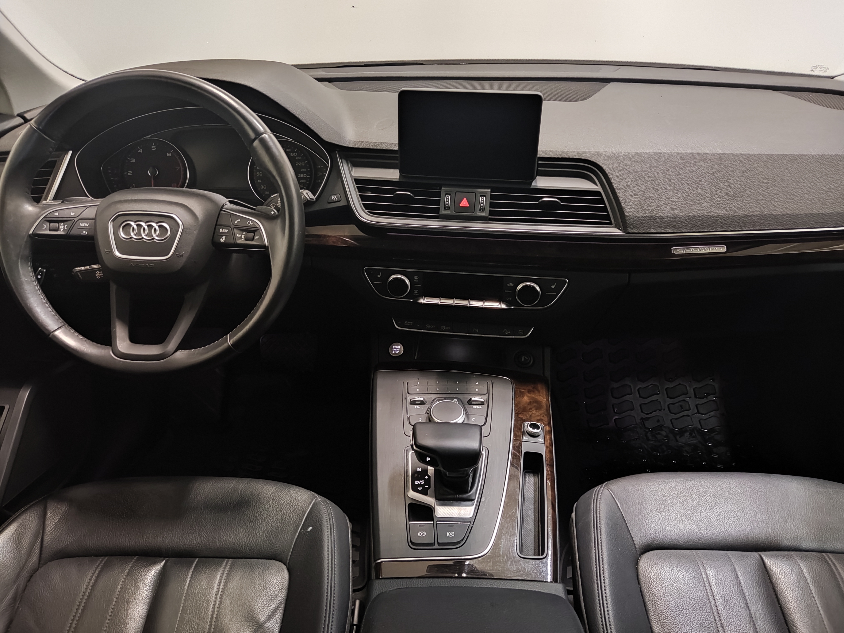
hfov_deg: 67.3
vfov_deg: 53.1
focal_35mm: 26
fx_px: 634
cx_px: 422
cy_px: 316
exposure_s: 1/20
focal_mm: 4.74
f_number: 1.79
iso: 1257
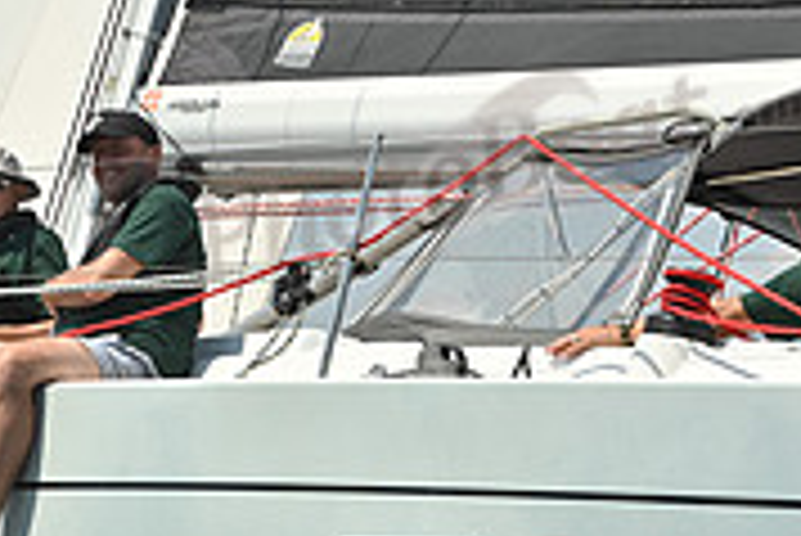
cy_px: 462
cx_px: -36
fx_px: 5433
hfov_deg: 8.4
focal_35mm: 244
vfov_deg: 5.6
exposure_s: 1/1250
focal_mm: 75
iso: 320
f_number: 9
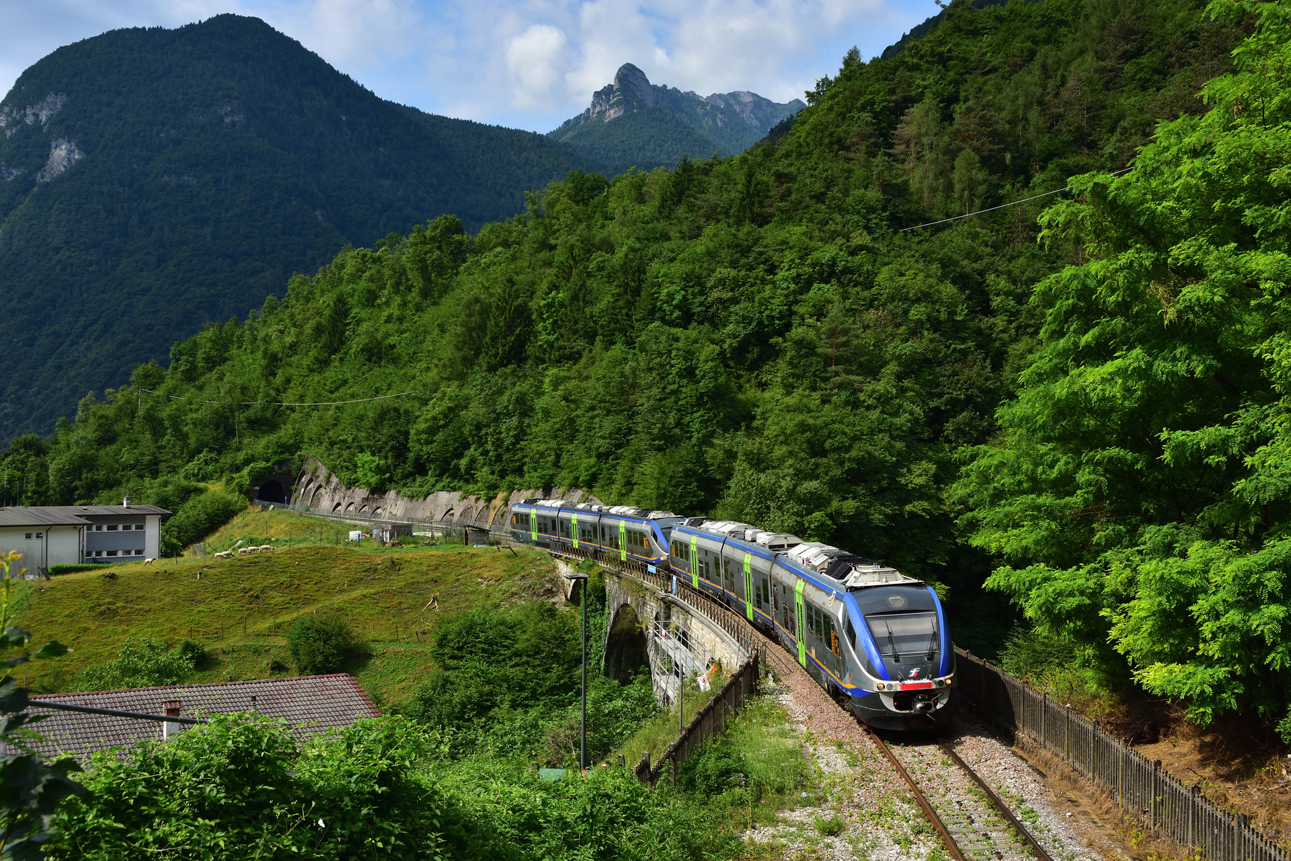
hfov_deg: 53.1
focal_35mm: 36
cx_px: 646
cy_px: 430
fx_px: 1291
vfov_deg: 36.9
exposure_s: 1/640
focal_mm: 24
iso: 200
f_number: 7.1
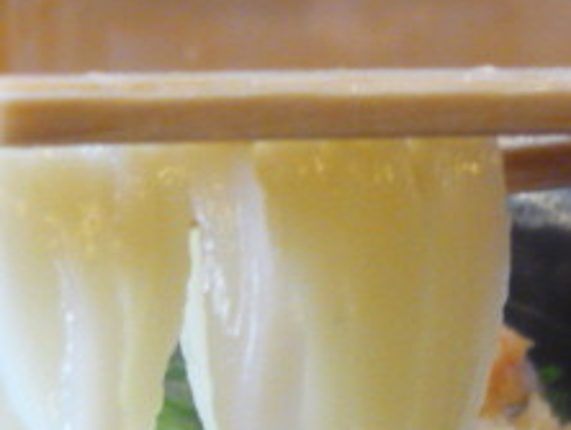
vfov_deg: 15.3
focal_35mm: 95
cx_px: 206
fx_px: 1569
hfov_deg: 20.6
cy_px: 417
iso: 400
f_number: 2.8
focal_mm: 5.5
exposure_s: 1/30
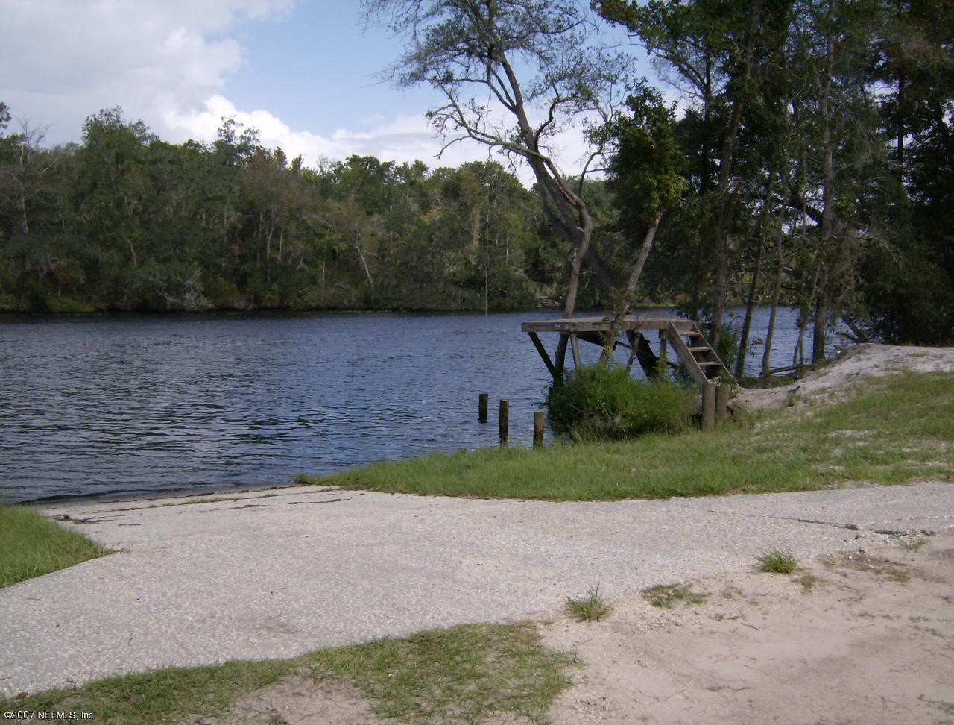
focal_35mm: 36
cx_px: 477
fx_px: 997
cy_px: 362
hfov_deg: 51.2
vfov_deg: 39.9
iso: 100
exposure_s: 1/879
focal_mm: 6
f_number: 4.7
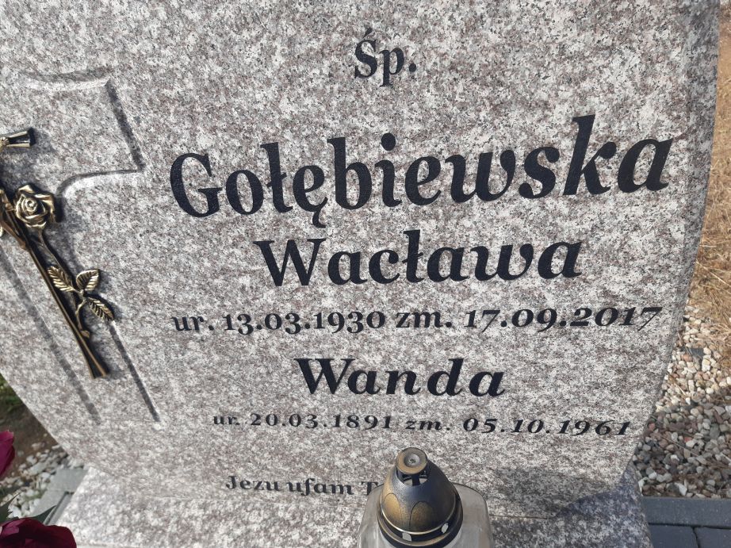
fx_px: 549
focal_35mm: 26
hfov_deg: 67.3
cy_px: 274
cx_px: 366
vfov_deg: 53.0
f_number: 1.7
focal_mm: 3.92
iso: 40
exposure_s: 1/1422
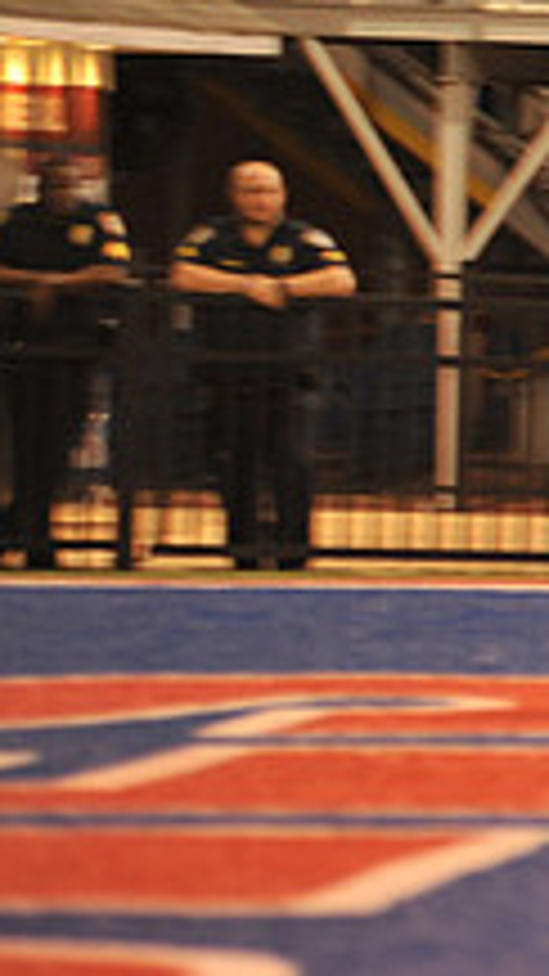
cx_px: 1224
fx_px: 14498
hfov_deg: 2.2
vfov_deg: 3.9
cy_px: 310
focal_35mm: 560
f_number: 2.8
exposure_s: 1/200
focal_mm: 200
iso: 2000
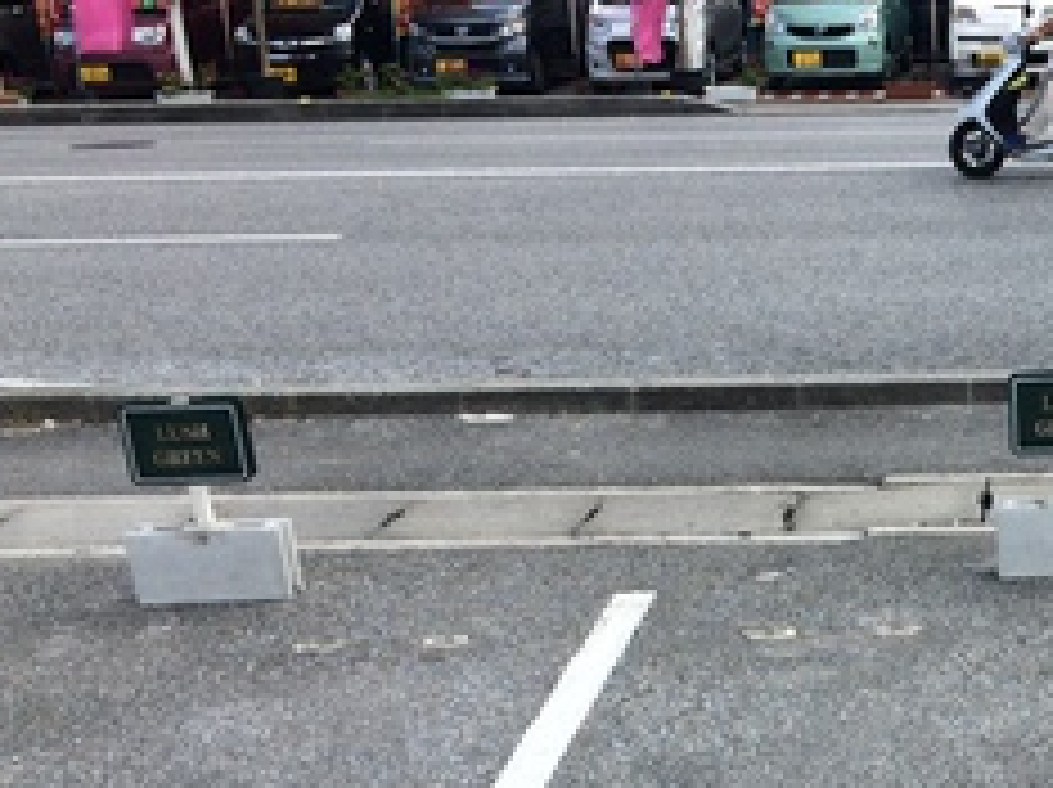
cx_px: 1062
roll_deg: +2.3
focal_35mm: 62
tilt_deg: -22.0
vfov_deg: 22.9
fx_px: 1884
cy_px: 727
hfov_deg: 29.1
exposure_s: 1/1140
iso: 32
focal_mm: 4.15
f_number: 2.2
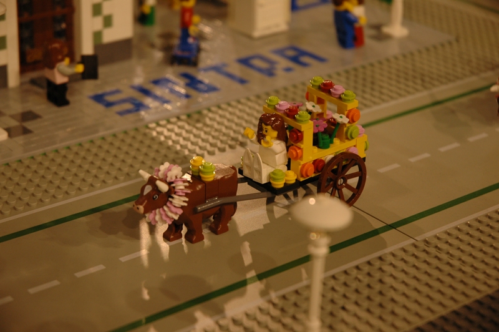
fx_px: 1454
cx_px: 250
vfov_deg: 13.0
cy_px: 166
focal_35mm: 105
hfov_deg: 19.5
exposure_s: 1/80
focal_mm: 70
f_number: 4.5
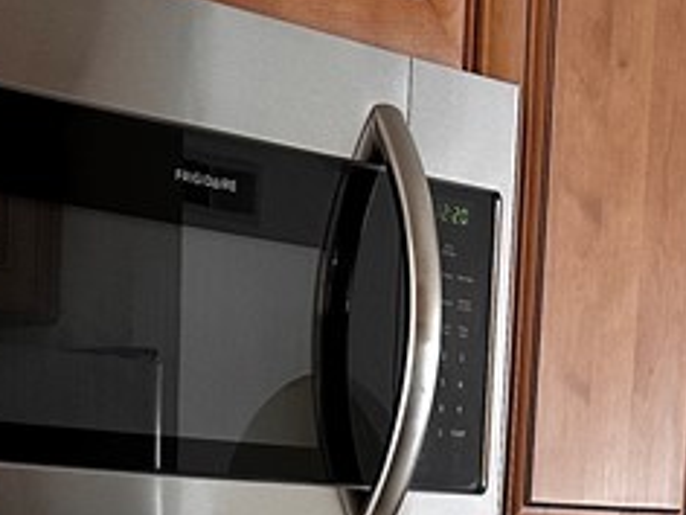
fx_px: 2061
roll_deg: -0.8
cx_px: 189
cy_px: 966
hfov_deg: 18.8
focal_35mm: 104
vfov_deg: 12.8
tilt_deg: -10.3
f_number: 1.78
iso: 200
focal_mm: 6.86
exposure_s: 1/60
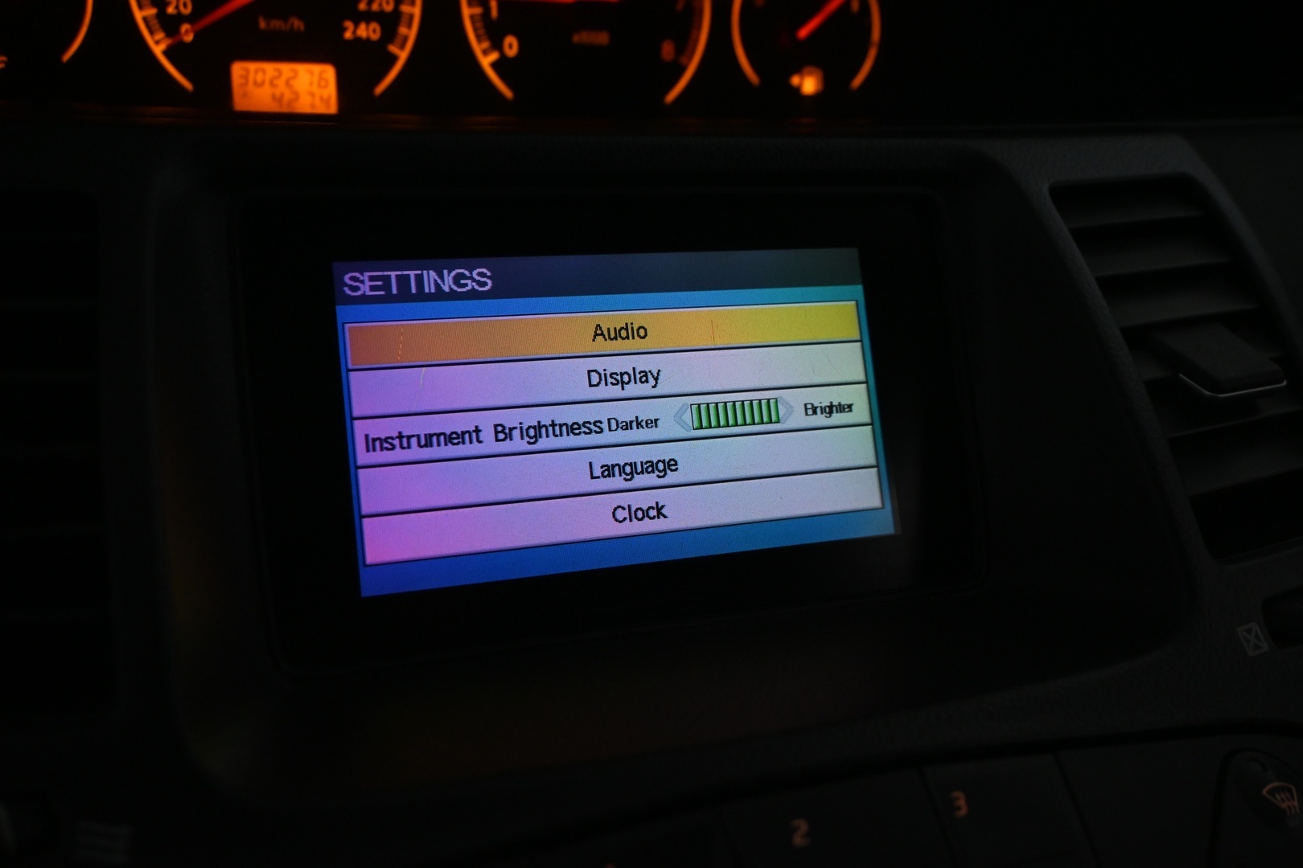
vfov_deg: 42.6
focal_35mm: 31
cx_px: 652
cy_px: 434
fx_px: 1113
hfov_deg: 60.7
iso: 1600
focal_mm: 20.5
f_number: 4.5
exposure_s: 1/125
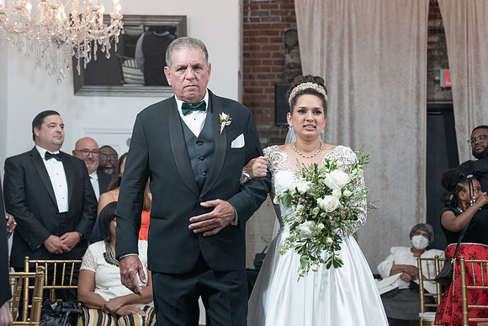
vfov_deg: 15.3
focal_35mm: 89
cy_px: 159
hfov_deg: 22.8
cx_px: 241
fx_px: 1209
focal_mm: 70
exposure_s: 1/250
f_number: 4.5
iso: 2000
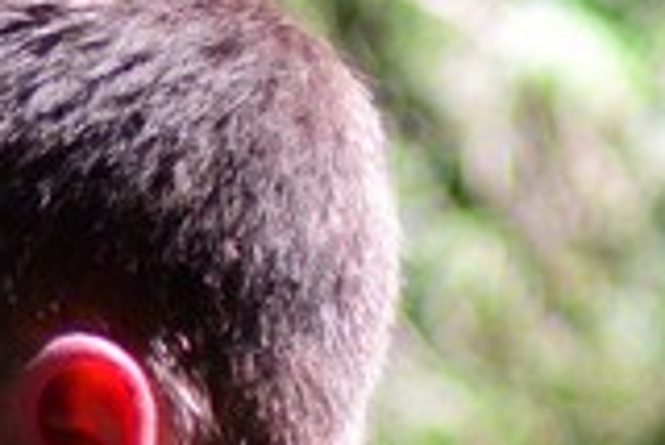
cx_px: -1155
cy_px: 1096
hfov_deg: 3.0
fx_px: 12387
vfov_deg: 2.0
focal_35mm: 670
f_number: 4
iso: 1600
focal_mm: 70
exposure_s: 1/400
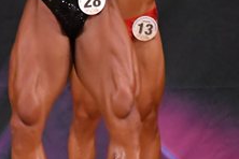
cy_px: 28
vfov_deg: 1.4
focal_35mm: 993
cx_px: 381
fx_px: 6592
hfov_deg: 2.1
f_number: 5.6
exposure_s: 1/400
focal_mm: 190
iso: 5600
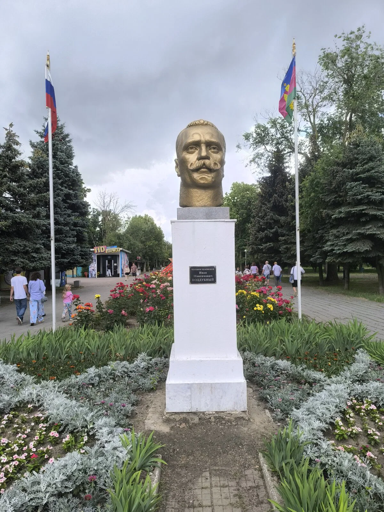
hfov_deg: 58.9
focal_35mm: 23
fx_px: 340
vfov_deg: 73.9
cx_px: 192
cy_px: 256
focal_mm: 6.14
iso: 50
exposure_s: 1/514
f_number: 1.65
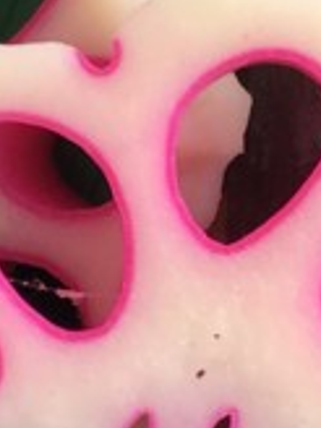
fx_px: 4402
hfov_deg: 4.1
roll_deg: -0.5
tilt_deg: -33.3
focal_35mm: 356
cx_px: 707
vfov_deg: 5.5
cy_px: -428
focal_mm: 6.6
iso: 20
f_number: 2.8
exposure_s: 1/120
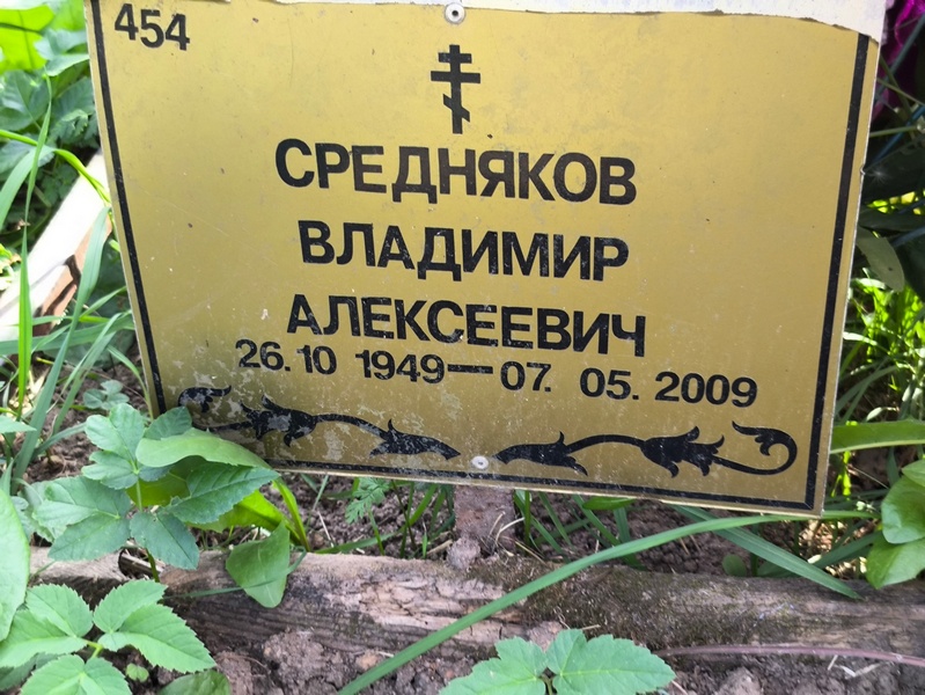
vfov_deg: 29.1
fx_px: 1337
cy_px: 348
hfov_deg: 38.2
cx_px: 462
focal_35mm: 50
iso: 64
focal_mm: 4.71
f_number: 1.7
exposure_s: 1/100
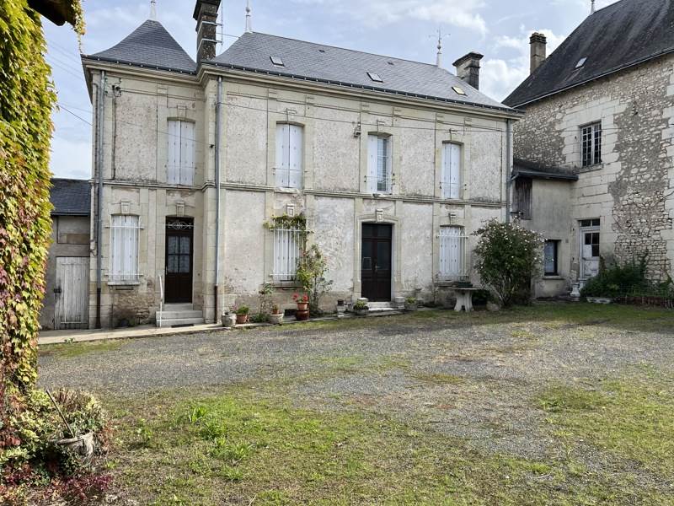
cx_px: 337
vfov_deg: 53.1
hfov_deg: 67.3
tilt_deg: +0.6
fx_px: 506
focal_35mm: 26
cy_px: 253
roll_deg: -0.8
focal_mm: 5.1
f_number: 1.6
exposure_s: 1/1992
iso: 50
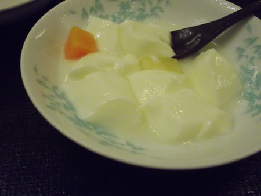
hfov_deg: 56.8
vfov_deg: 44.2
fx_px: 241
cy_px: 98
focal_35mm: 32
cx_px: 130
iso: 800
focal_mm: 5.8
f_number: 3.5
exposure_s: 1/80
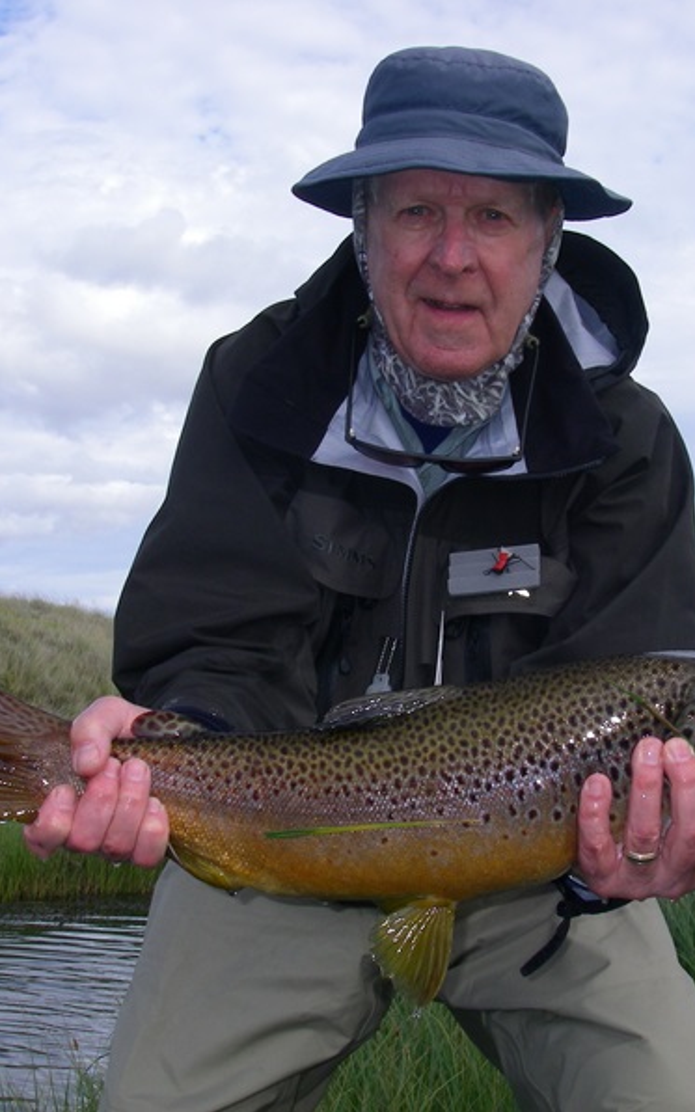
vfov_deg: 37.5
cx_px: 373
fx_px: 1637
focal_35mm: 54
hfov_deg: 24.0
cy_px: 555
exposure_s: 1/160
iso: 64
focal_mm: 6.3
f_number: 6.6
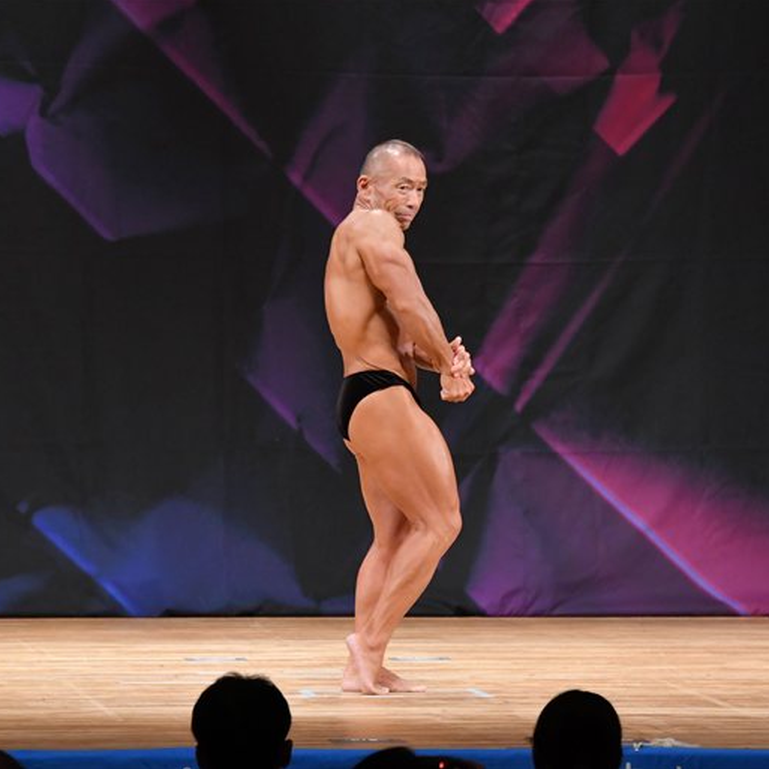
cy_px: 384
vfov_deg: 5.4
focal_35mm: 327
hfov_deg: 5.4
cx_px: 373
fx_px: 8219
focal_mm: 170
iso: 3200
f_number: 5.6
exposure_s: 1/400
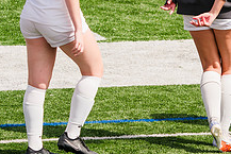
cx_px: 228
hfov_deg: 3.2
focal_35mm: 640
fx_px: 4109
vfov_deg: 2.2
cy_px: 6
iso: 320
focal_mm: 239
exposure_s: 1/1600
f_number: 5.6
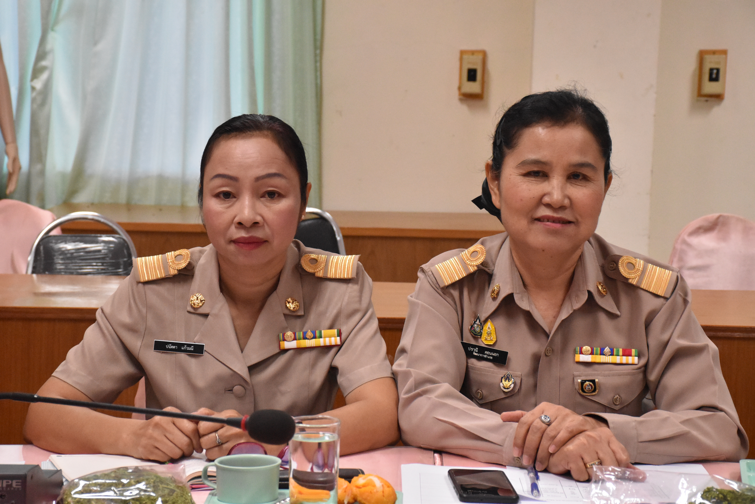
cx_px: 378
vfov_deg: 14.7
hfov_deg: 21.9
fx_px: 1950
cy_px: 252
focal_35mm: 93
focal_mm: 62
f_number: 8
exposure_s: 1/160
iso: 4000
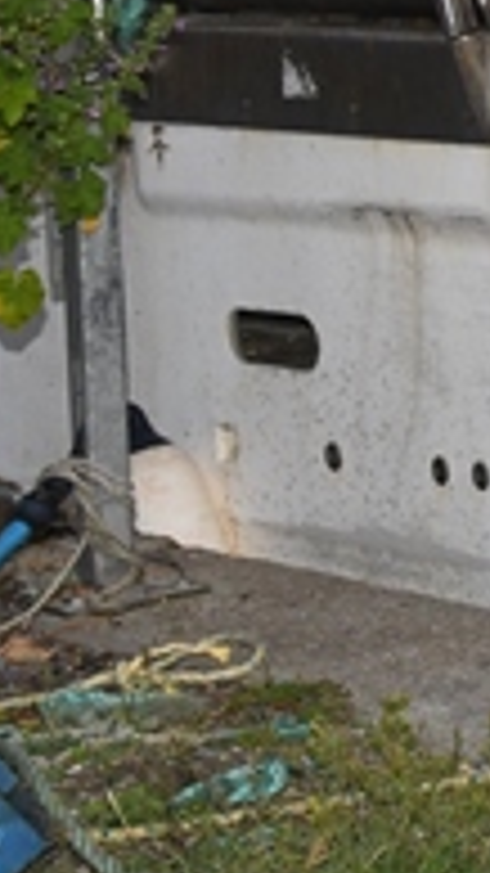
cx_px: 1731
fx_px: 4485
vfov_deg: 10.9
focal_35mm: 194
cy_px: -137
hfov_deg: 5.6
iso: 800
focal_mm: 35
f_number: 9
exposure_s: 1/125
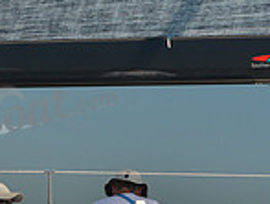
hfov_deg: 7.2
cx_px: -235
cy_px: 245
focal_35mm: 265
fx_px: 2072
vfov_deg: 5.6
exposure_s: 1/800
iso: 200
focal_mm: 70
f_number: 6.3
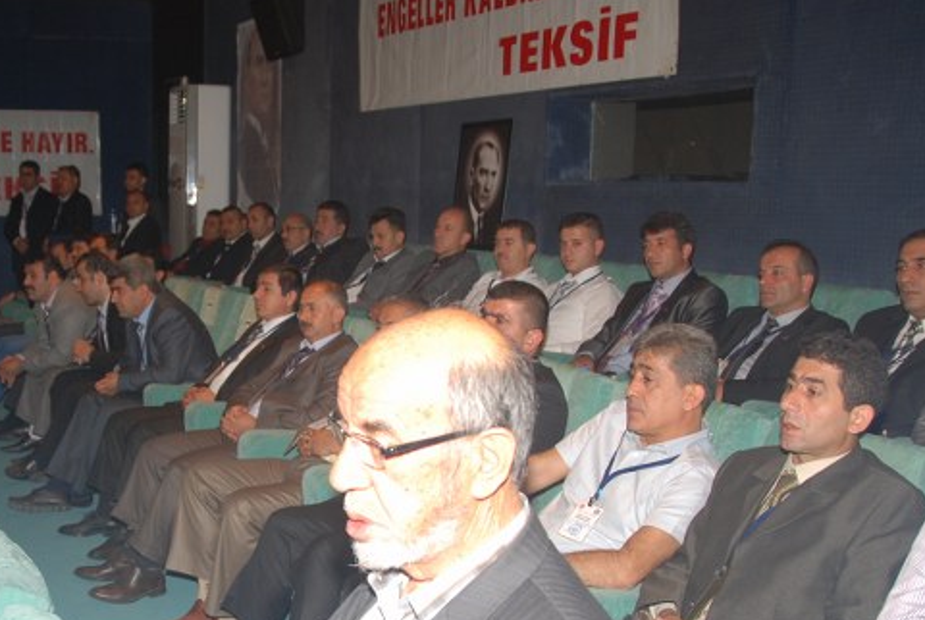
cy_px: 438
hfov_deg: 43.0
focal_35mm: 45
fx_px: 1158
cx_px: 312
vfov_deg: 29.7
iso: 200
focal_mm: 18
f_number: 4
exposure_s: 1/60
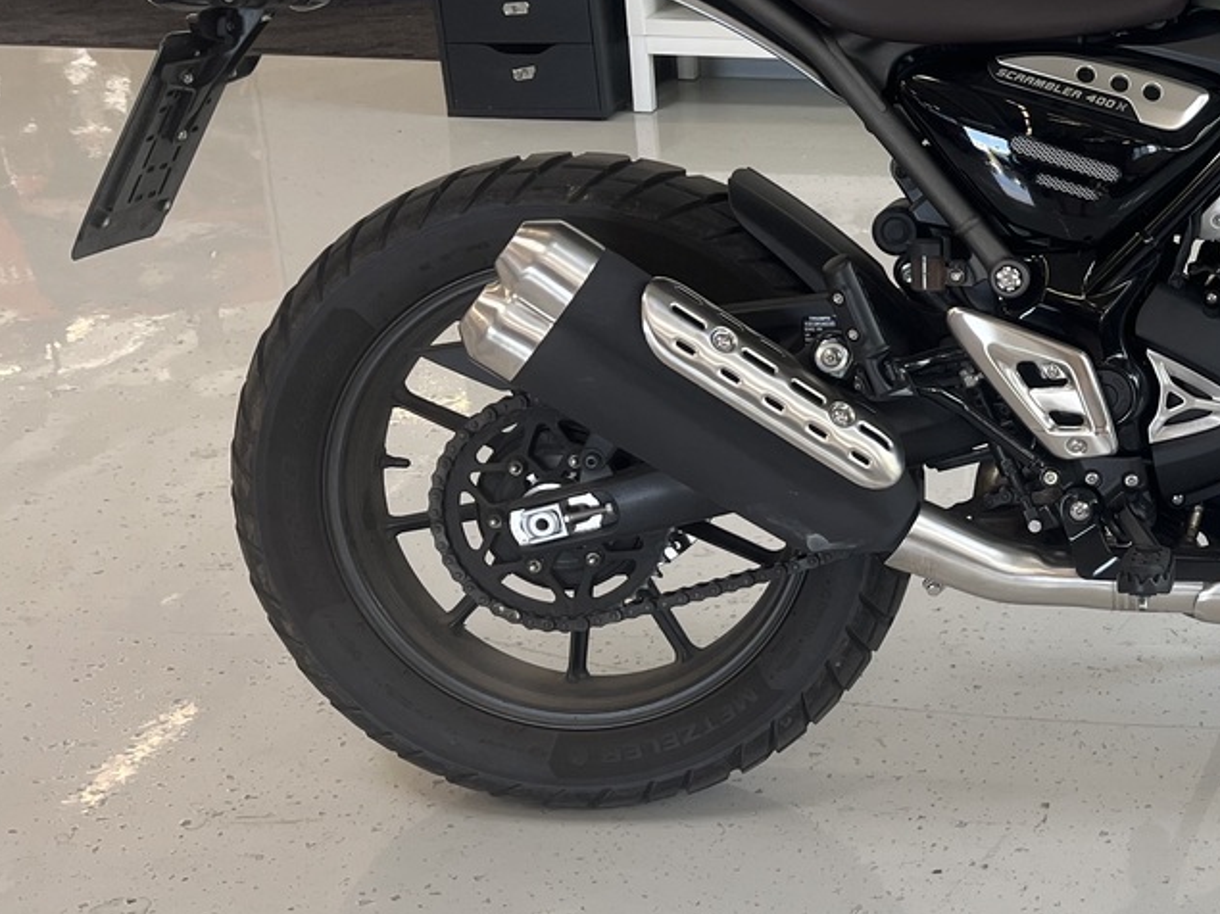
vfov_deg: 24.7
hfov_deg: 30.0
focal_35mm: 59
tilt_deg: -19.8
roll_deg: -2.4
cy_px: 338
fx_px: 2079
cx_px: 1278
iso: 50
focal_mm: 5.1
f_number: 1.6
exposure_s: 1/100
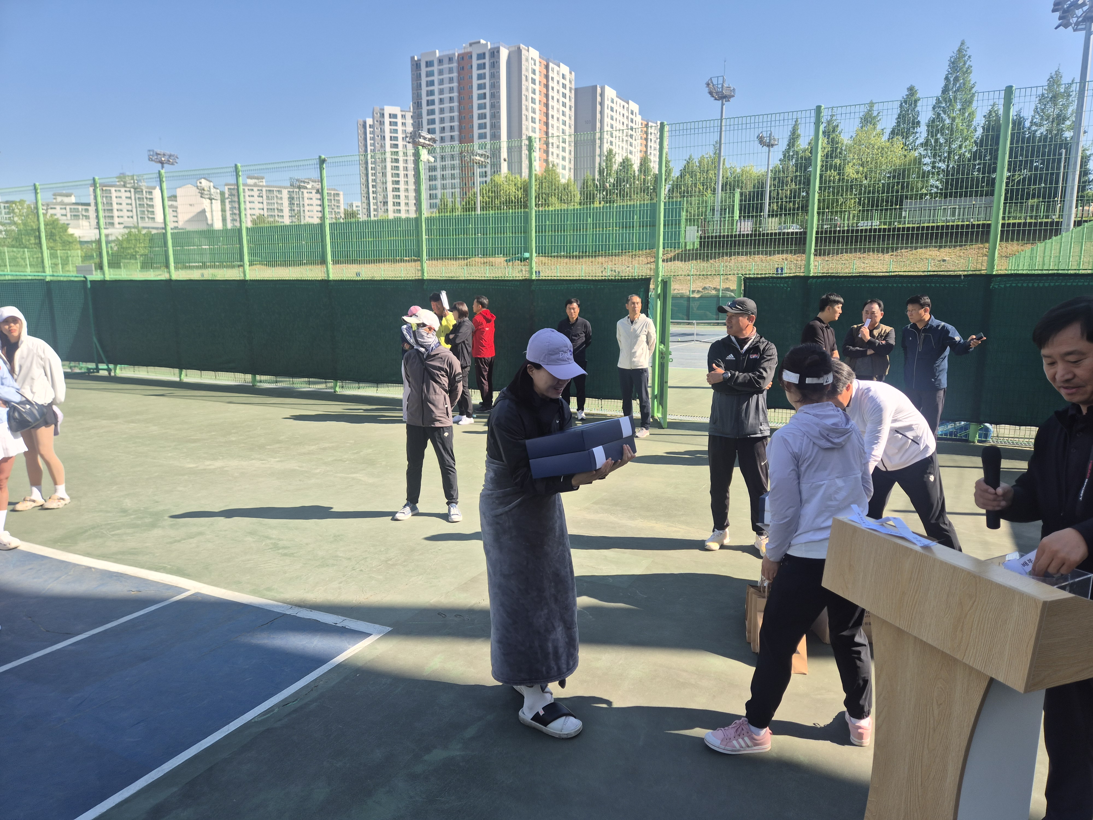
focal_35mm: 23
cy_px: 410
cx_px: 546
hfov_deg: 73.9
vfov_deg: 58.9
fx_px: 726
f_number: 1.8
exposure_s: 1/814
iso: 25
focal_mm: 5.4
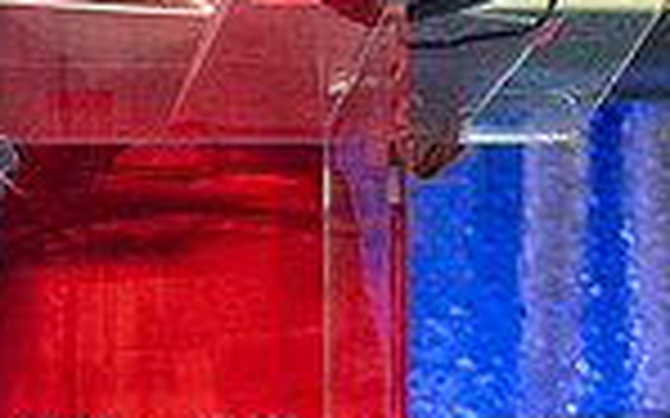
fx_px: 5439
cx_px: 342
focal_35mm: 298
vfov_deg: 4.4
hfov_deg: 7.0
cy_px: -339
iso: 6400
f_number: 5.6
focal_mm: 75
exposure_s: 1/160
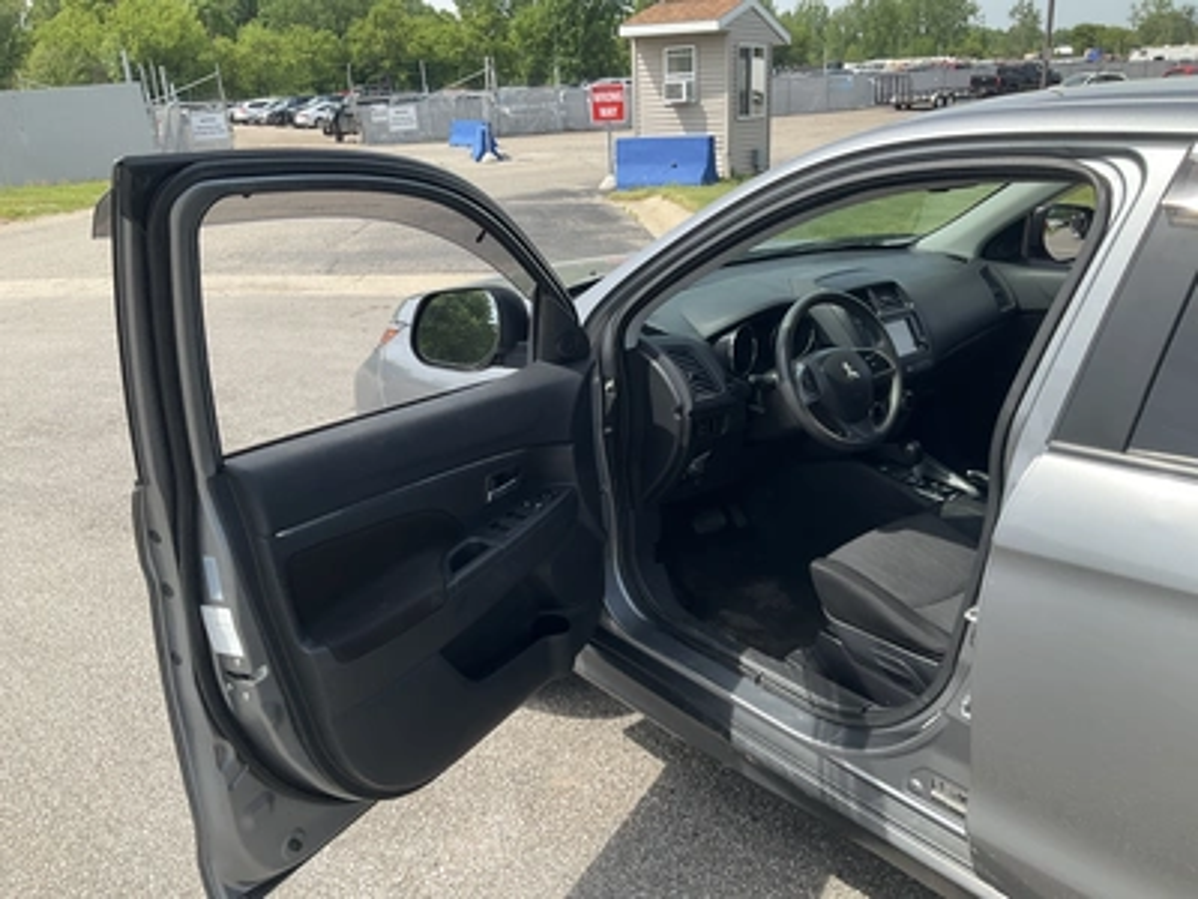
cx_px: 599
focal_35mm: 29
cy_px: 450
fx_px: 1004
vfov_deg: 48.2
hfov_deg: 61.7
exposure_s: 1/842
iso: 25
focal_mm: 3
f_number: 1.8
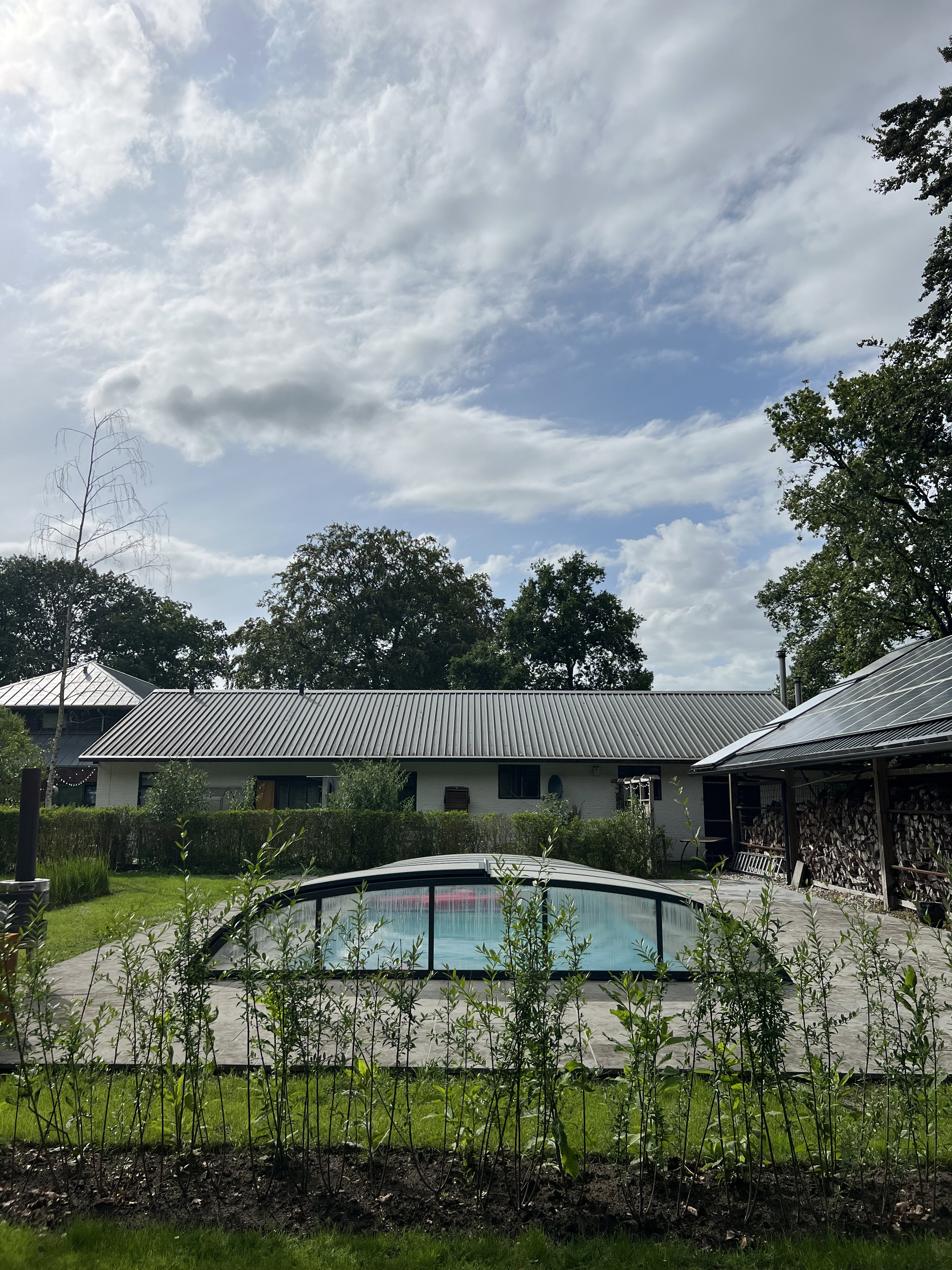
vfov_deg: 67.3
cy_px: 635
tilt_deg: +10.0
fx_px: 953
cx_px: 476
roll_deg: +0.5
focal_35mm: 26
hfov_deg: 53.1
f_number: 1.5
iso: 50
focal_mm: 5.7
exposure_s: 1/14286
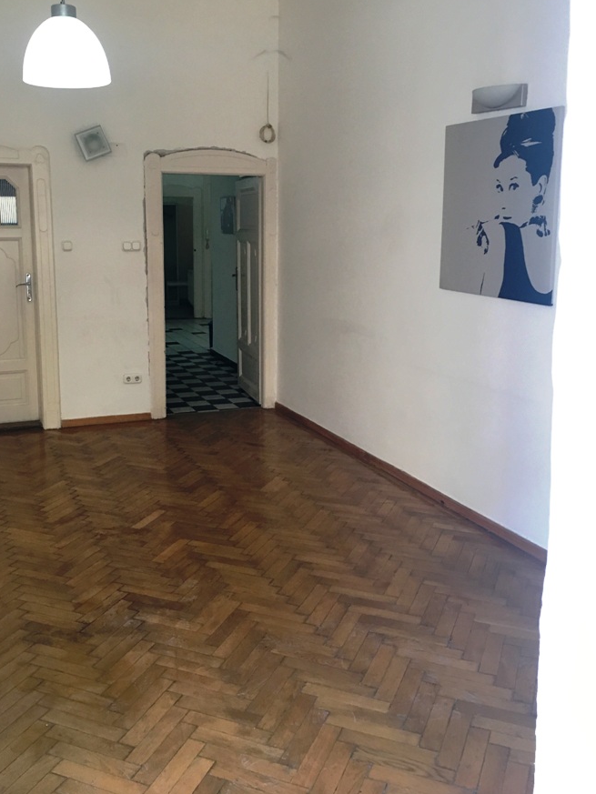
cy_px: 339
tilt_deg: -7.0
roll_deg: +1.0
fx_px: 780
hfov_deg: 41.7
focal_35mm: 34
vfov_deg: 53.7
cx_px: 251
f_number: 2.2
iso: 125
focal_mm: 4.15
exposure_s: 1/33
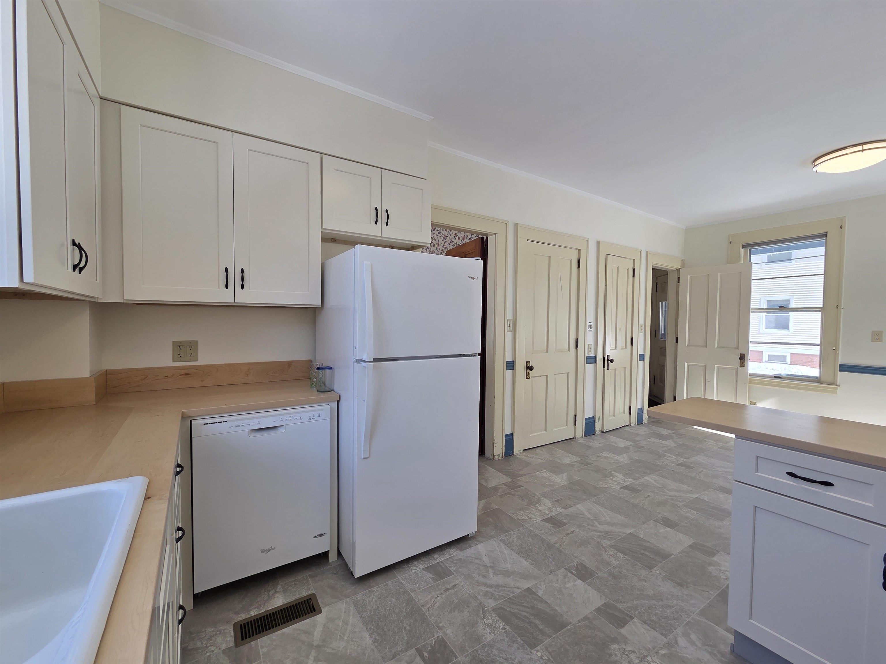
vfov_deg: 89.9
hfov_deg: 106.2
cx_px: 443
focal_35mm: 13
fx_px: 333
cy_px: 332
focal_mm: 2.2
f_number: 2.2
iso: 50
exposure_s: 1/203
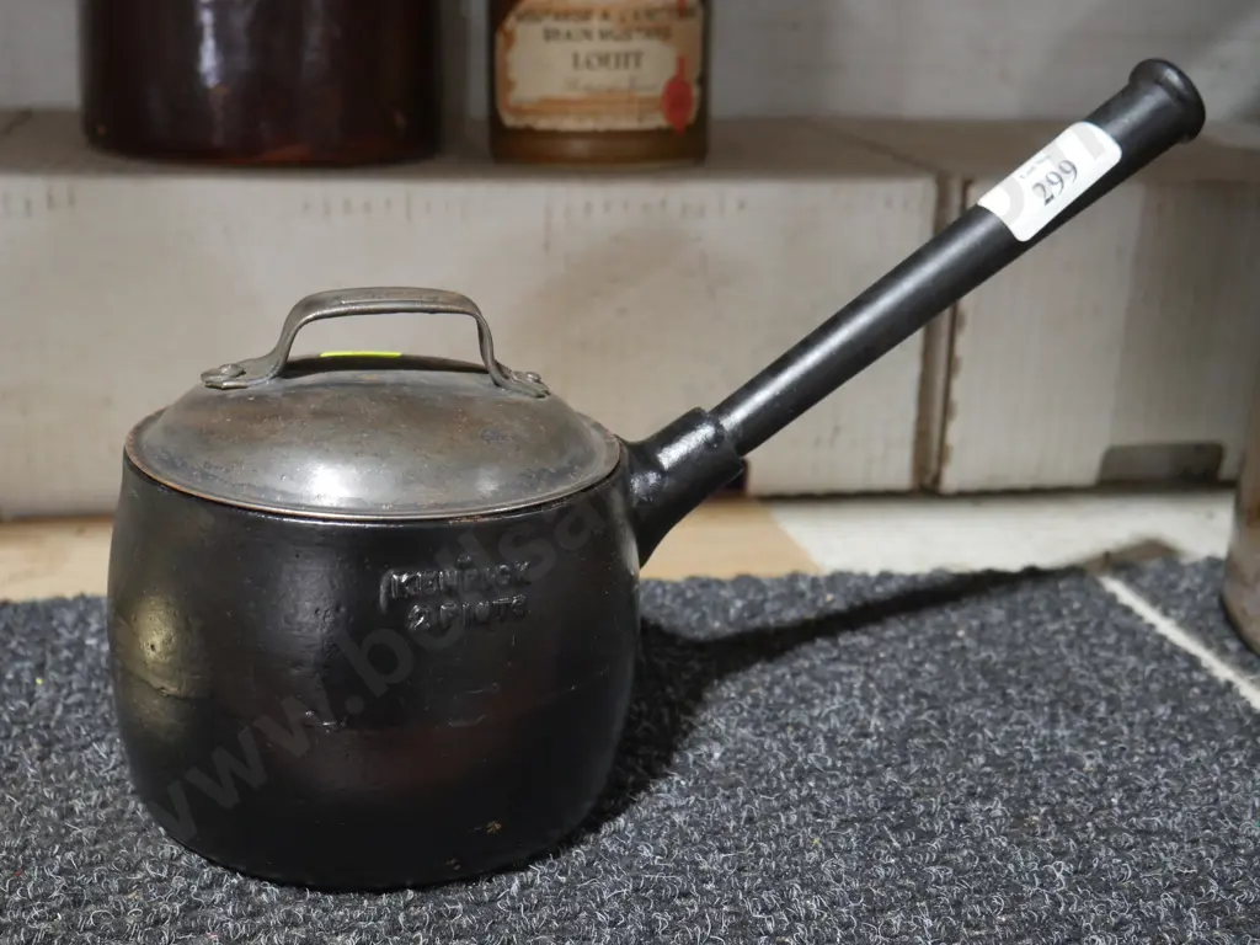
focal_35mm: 44
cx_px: 630
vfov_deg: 32.9
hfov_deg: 42.9
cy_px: 472
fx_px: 1602
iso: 2000
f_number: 4.7
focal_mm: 22
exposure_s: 1/60
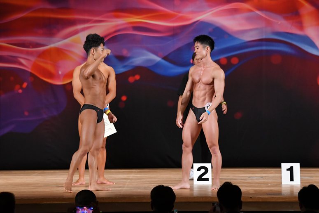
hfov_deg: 10.2
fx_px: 1789
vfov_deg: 6.8
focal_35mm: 202
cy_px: 106
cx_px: 160
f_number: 5.6
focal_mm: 135
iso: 3200
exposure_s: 1/400
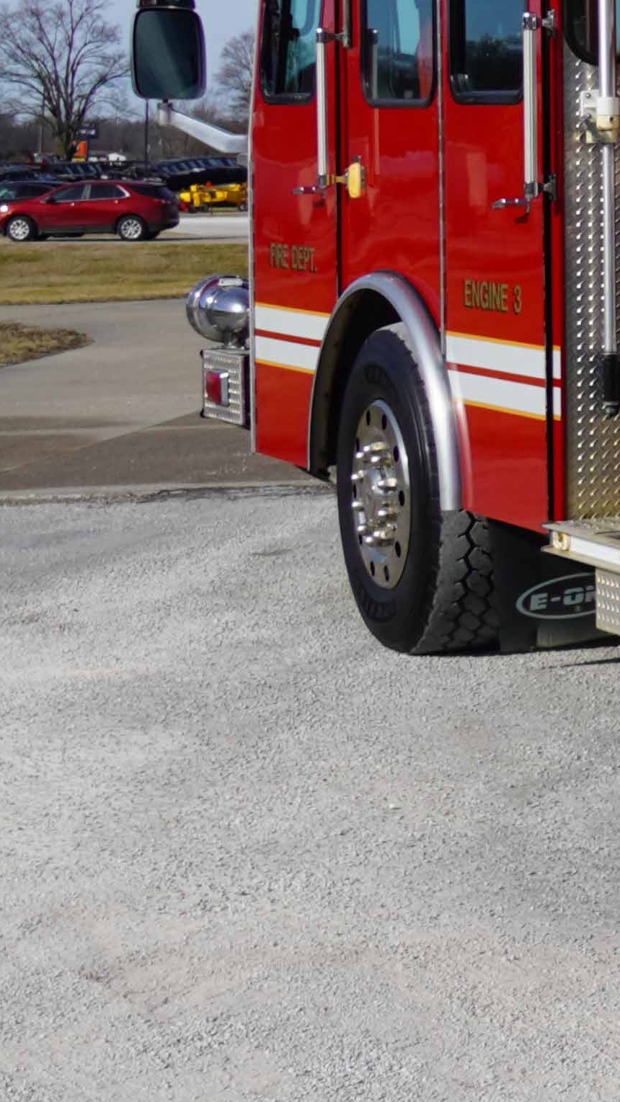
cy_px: 229
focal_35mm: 111
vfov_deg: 19.1
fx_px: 3244
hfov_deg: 8.9
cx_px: 1868
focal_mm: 18
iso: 100
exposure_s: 1/200
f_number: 10
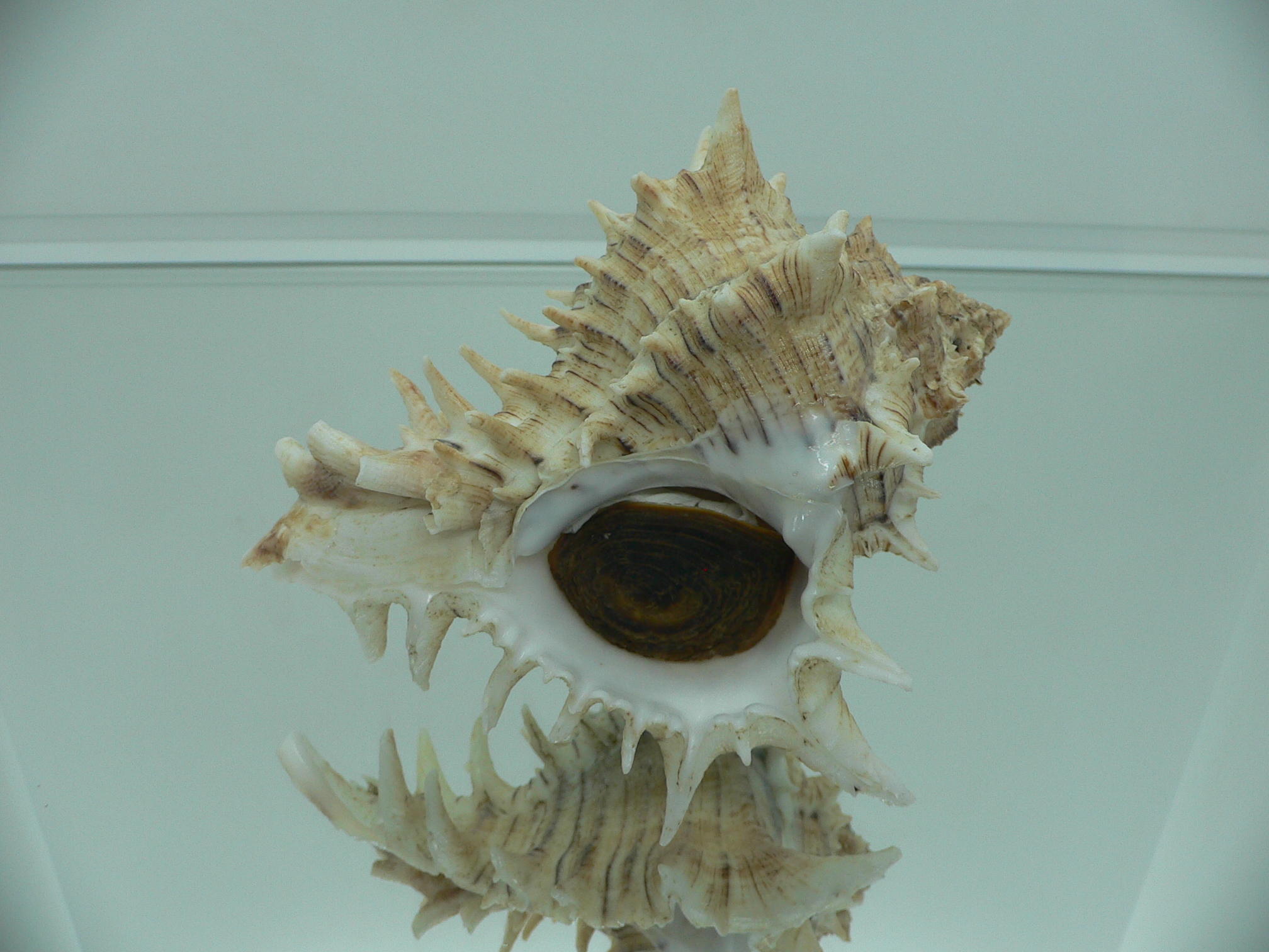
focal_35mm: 35
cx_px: 634
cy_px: 476
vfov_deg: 40.7
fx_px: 1283
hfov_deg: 52.6
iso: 80
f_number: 2.8
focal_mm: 4.6
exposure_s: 1/60
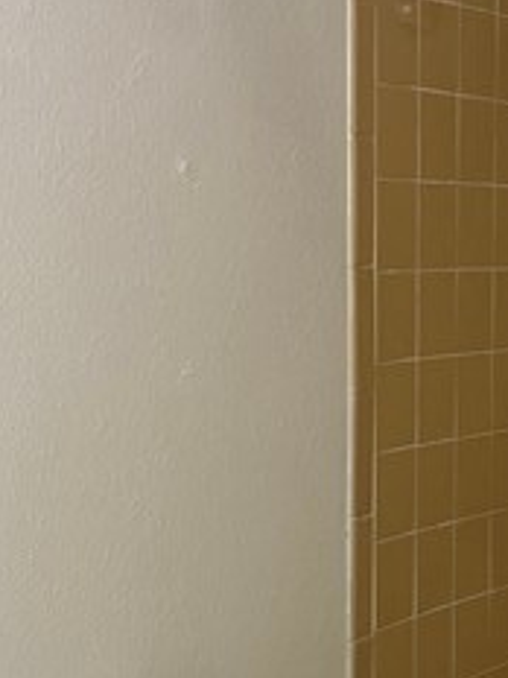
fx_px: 2074
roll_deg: -0.7
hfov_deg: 13.8
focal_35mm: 106
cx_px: 505
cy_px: 544
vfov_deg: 18.4
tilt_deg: -6.9
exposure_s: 1/60
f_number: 1.78
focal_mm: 6.76
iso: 200
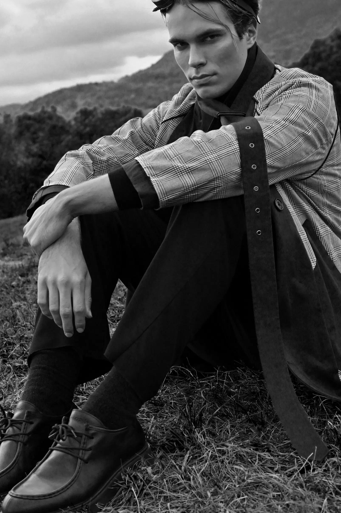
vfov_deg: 32.4
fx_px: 882
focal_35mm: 62
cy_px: 245
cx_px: 197
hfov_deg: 21.9
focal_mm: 52
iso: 2000
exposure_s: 1/640
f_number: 8
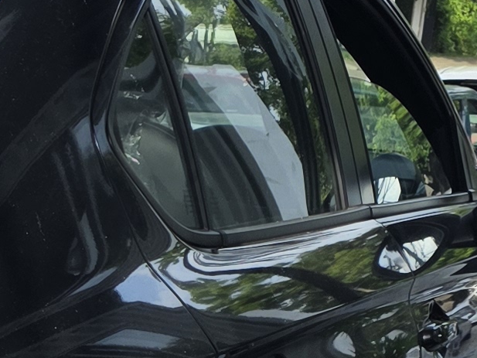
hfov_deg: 12.6
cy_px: 719
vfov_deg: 9.3
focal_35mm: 149
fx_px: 2054
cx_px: -216
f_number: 1.7
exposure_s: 1/2094
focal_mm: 6.3
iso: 80
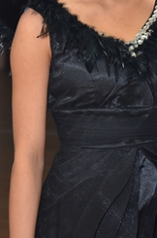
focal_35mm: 271
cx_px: 93
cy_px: 56
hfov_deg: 5.0
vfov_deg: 7.6
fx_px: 1783
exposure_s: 1/100
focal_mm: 85
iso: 1000
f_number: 5.6
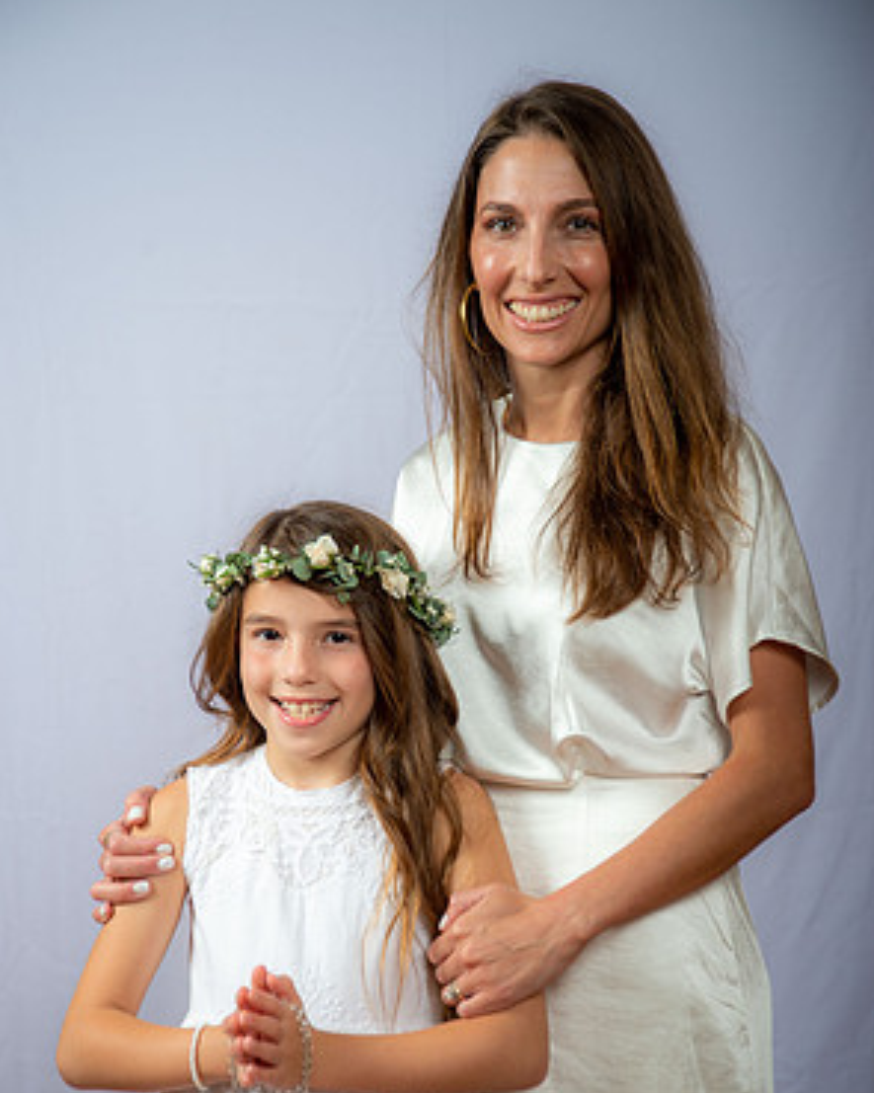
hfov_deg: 19.2
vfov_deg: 23.8
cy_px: 658
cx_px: 437
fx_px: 2588
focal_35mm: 80
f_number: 5.6
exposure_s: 1/200
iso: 250
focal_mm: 70
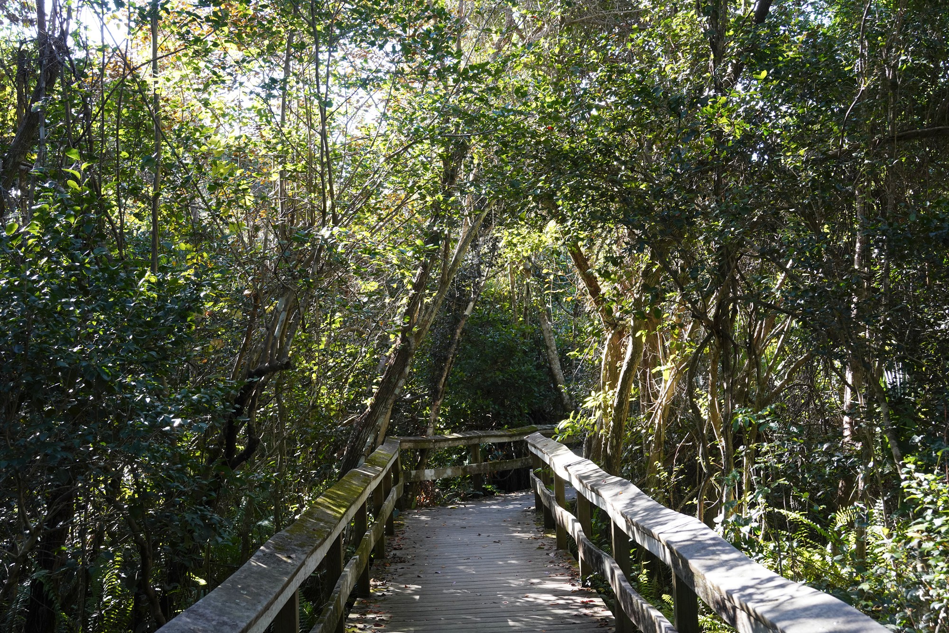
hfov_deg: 48.5
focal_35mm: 40
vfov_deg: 33.4
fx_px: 1055
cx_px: 474
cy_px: 316
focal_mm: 40
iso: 800
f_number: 8
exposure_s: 1/100
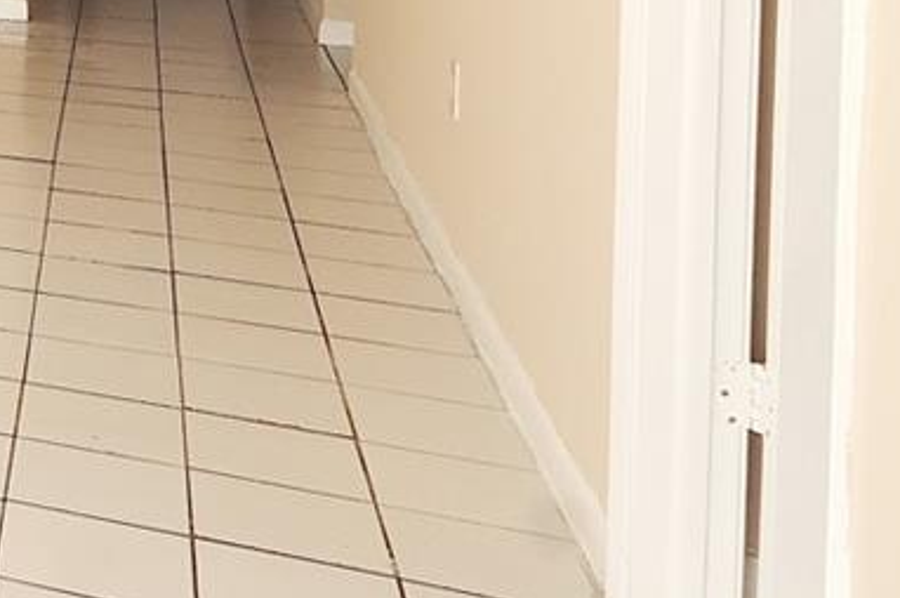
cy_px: -272
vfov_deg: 17.8
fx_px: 1726
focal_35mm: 69
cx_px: -763
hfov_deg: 20.1
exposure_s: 1/40
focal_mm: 11
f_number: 9
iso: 320
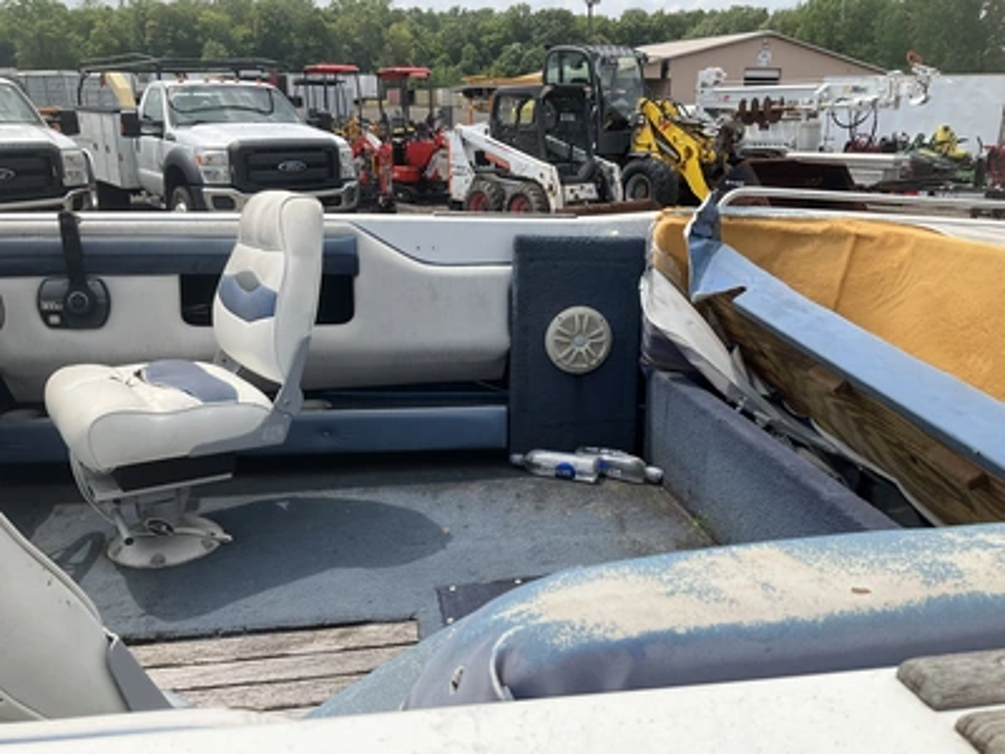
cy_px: 377
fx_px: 842
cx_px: 502
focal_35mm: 29
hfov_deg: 61.7
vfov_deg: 48.2
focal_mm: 3
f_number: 1.8
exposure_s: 1/2141
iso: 25
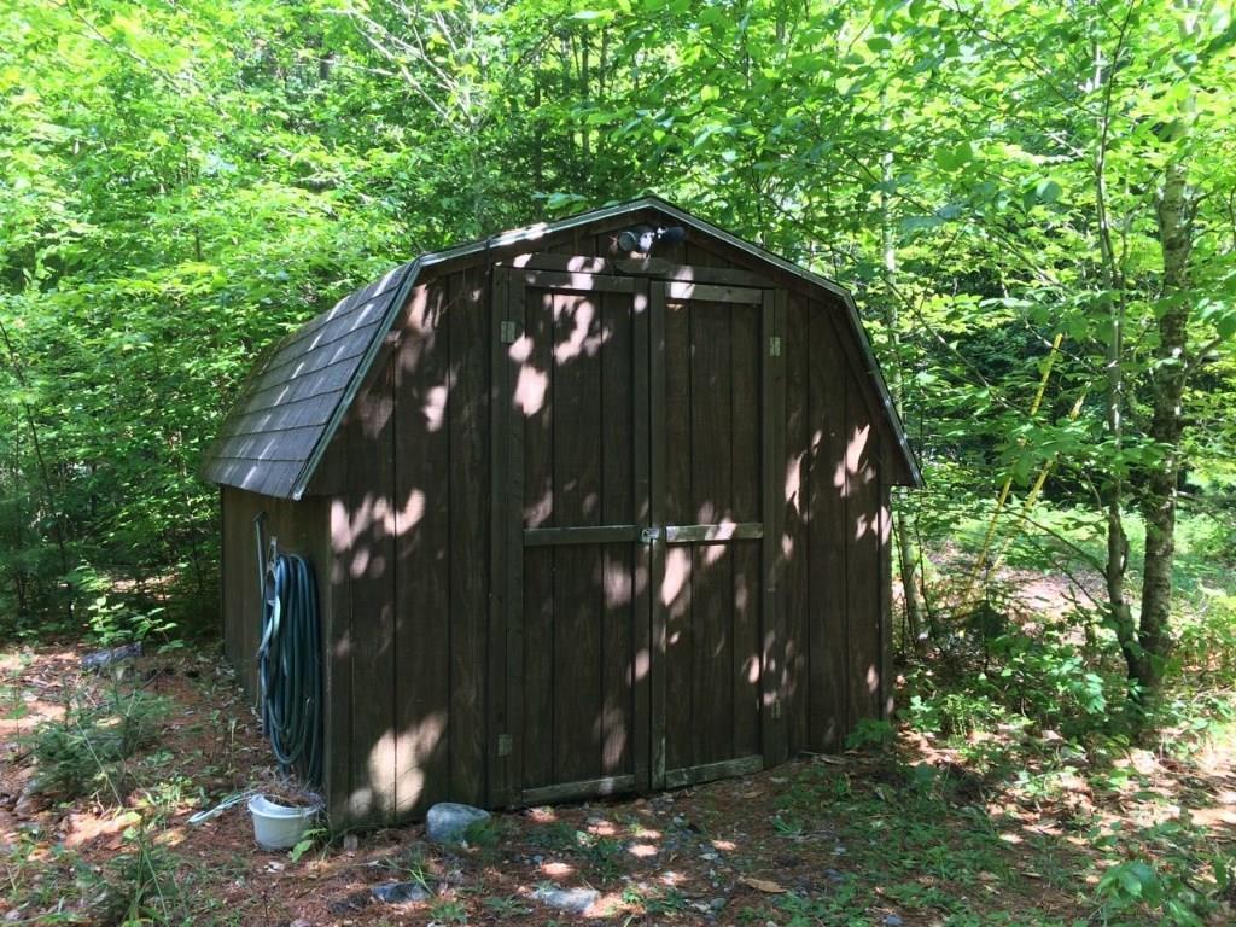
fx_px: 1035
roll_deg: -0.2
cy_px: 464
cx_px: 618
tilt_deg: -2.1
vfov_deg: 48.2
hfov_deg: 61.7
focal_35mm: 29
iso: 64
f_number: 2.2
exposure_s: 1/120
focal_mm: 4.15
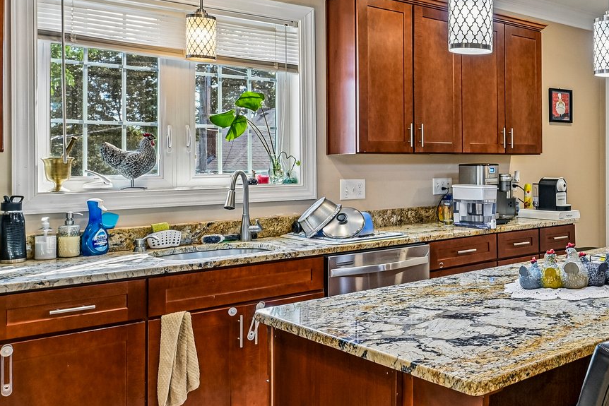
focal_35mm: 38
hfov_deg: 45.1
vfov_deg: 34.9
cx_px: 569
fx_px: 643
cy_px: 155
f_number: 8
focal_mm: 16
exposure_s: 1/15
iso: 400
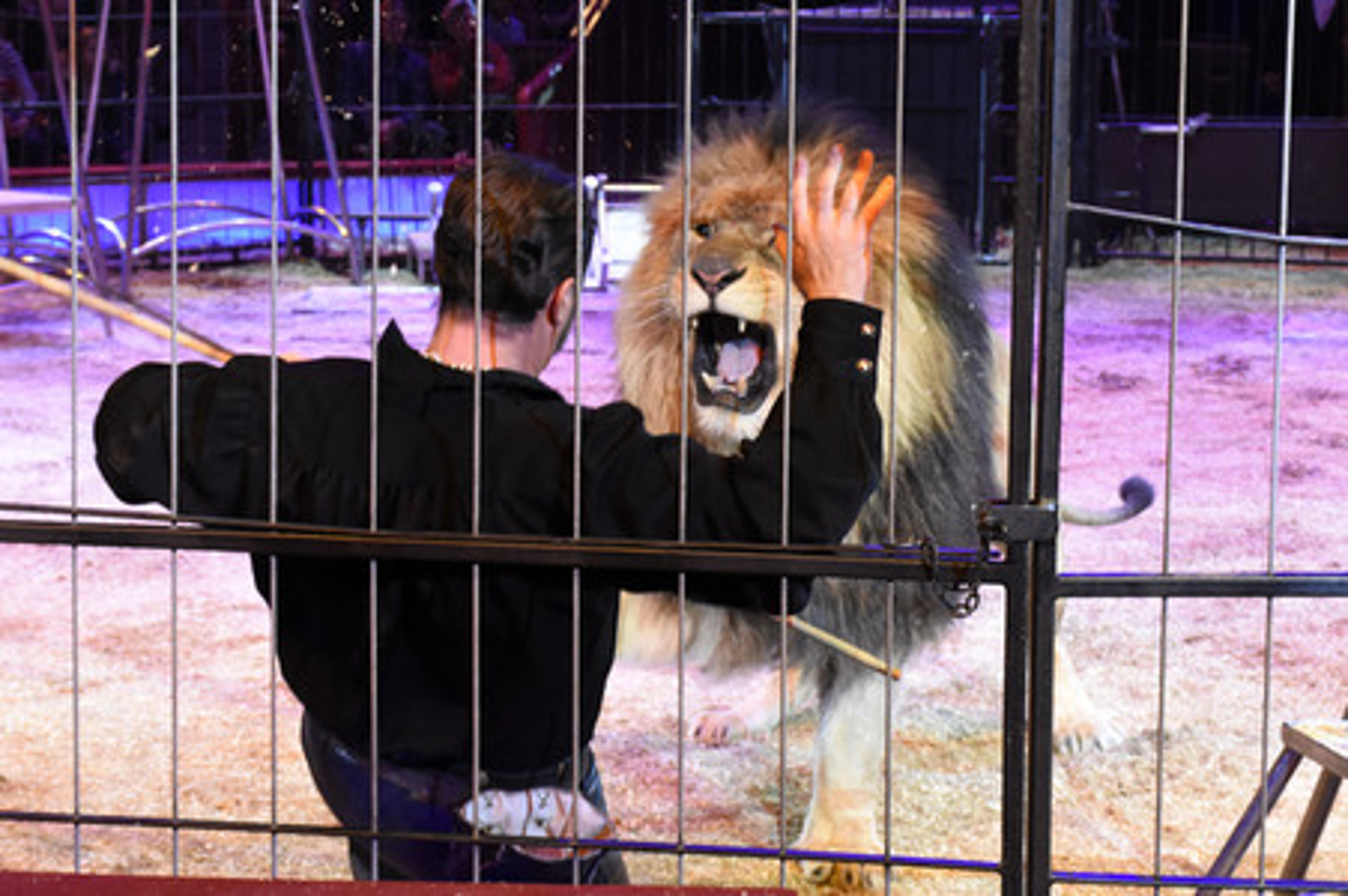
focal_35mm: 57
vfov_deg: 23.7
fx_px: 2133
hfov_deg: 35.1
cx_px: 674
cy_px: 448
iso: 3200
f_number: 6.3
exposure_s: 1/160
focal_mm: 38
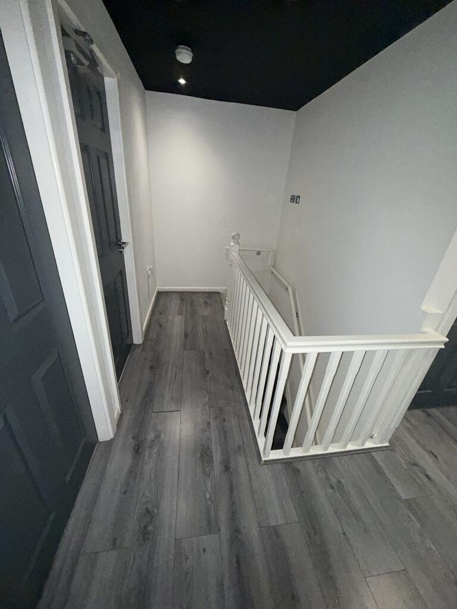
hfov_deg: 85.7
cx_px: 228
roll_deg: -3.9
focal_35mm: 14
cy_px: 304
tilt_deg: -23.0
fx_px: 246
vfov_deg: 102.1
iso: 320
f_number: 2.2
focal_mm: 2.22
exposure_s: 1/60
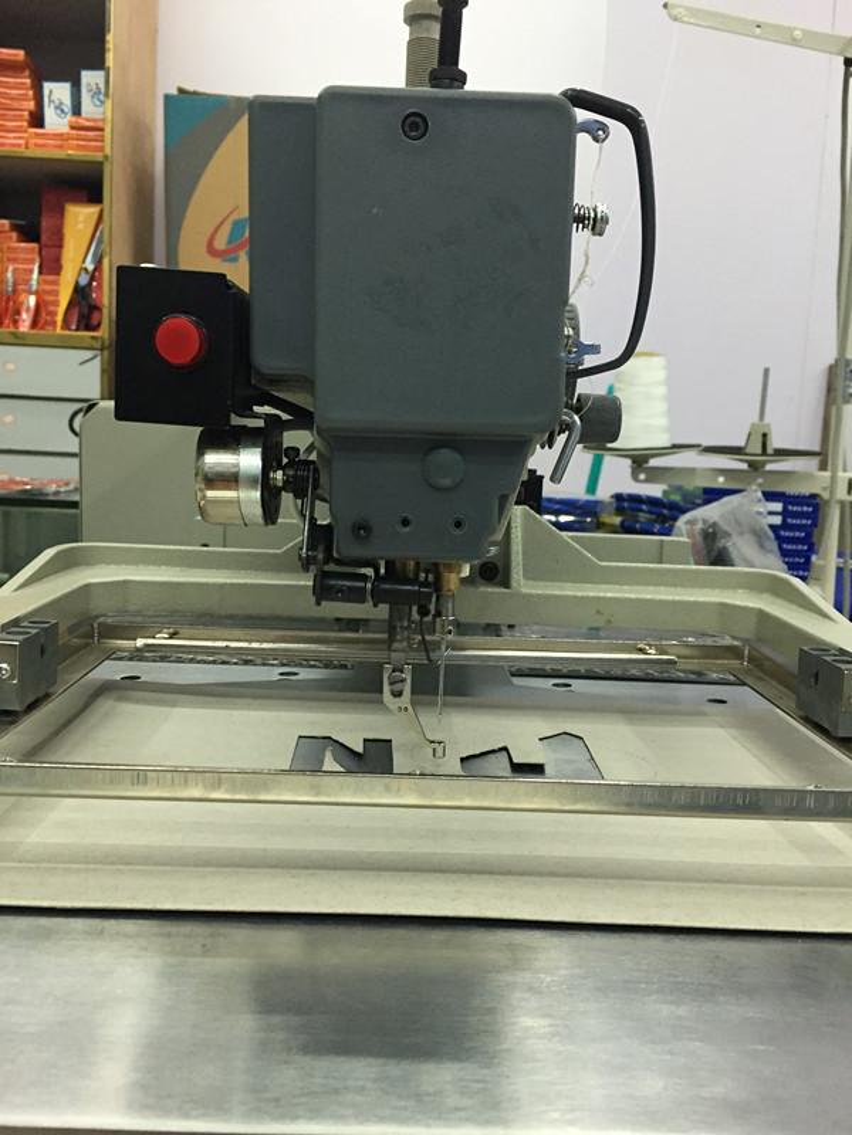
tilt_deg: -6.9
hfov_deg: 48.2
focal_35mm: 29
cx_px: 426
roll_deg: -2.0
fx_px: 952
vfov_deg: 61.7
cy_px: 568
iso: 200
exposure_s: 1/33
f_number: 2.2
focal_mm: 4.15
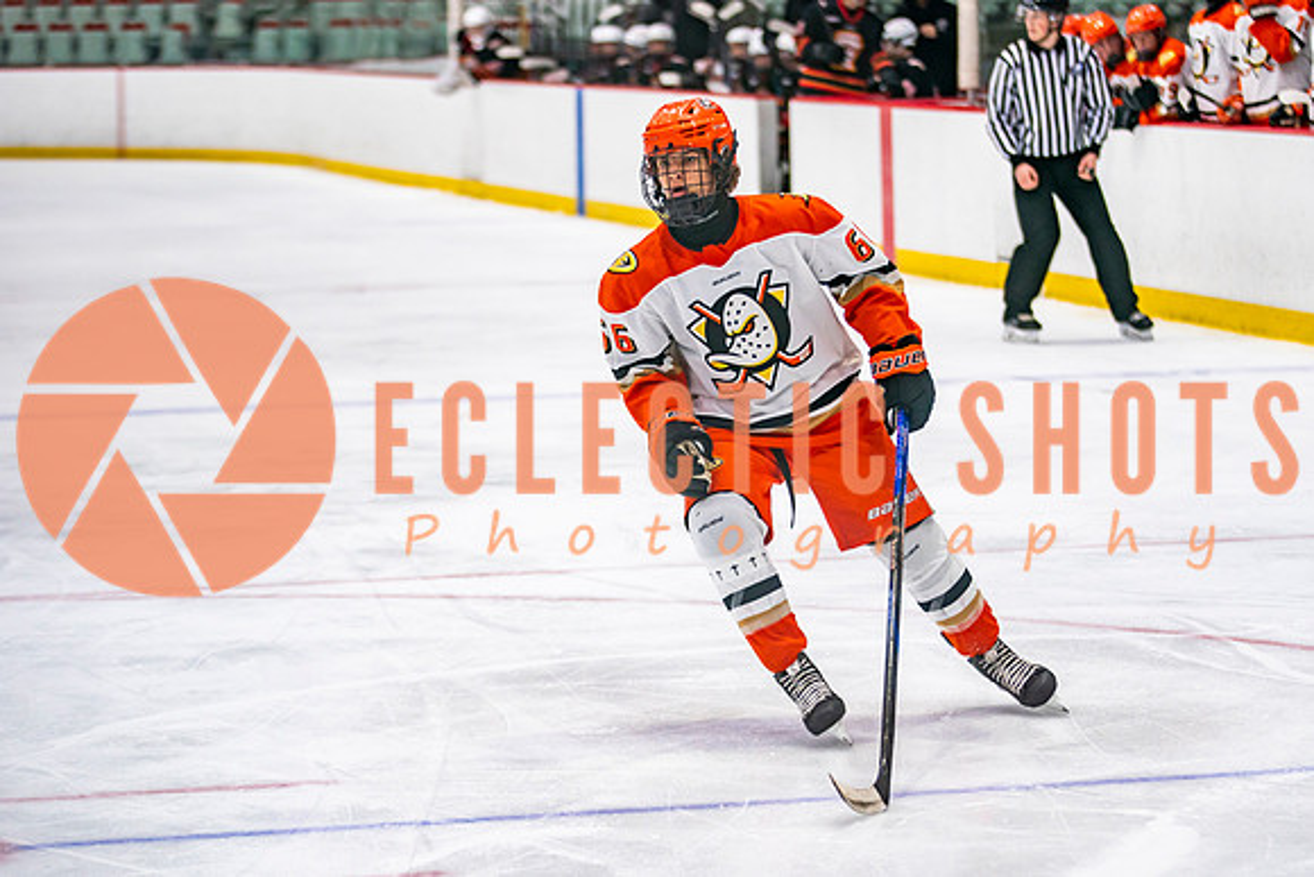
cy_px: 400
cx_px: 779
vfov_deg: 10.5
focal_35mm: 131
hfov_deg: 15.7
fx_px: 4772
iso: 800
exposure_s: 1/640
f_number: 2.8
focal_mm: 102
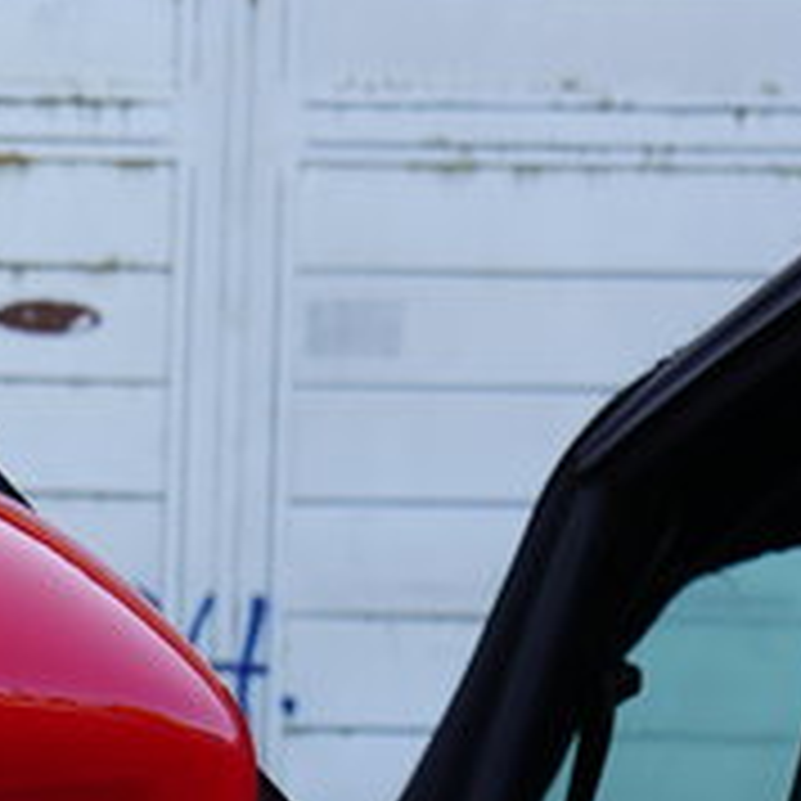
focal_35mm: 161
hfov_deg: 10.1
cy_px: 1089
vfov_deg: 10.6
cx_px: -754
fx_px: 4215
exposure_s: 1/100
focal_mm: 33
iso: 100
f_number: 5.6
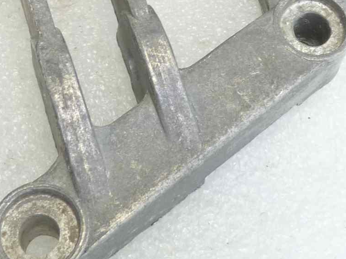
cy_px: -25
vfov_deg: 16.8
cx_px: 219
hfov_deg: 23.0
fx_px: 850
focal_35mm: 85
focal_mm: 4.1
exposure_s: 1/10
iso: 80
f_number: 3.3
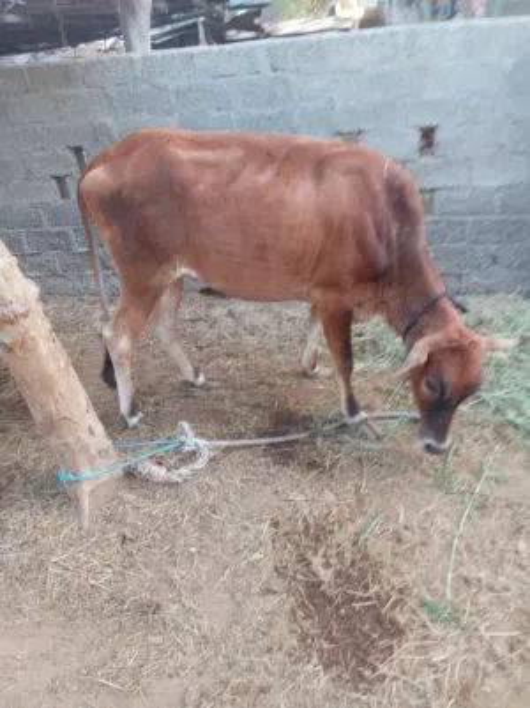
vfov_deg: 65.4
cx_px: 265
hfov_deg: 51.3
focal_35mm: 27
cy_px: 354
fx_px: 552
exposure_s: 1/33.3
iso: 115
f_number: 1.8
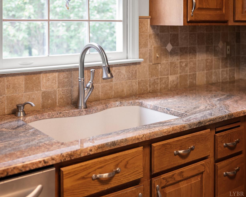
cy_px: 98
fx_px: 335
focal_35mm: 46
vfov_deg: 32.7
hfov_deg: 40.1
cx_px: 96
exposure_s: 1/60
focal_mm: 40
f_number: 2.5
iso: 500
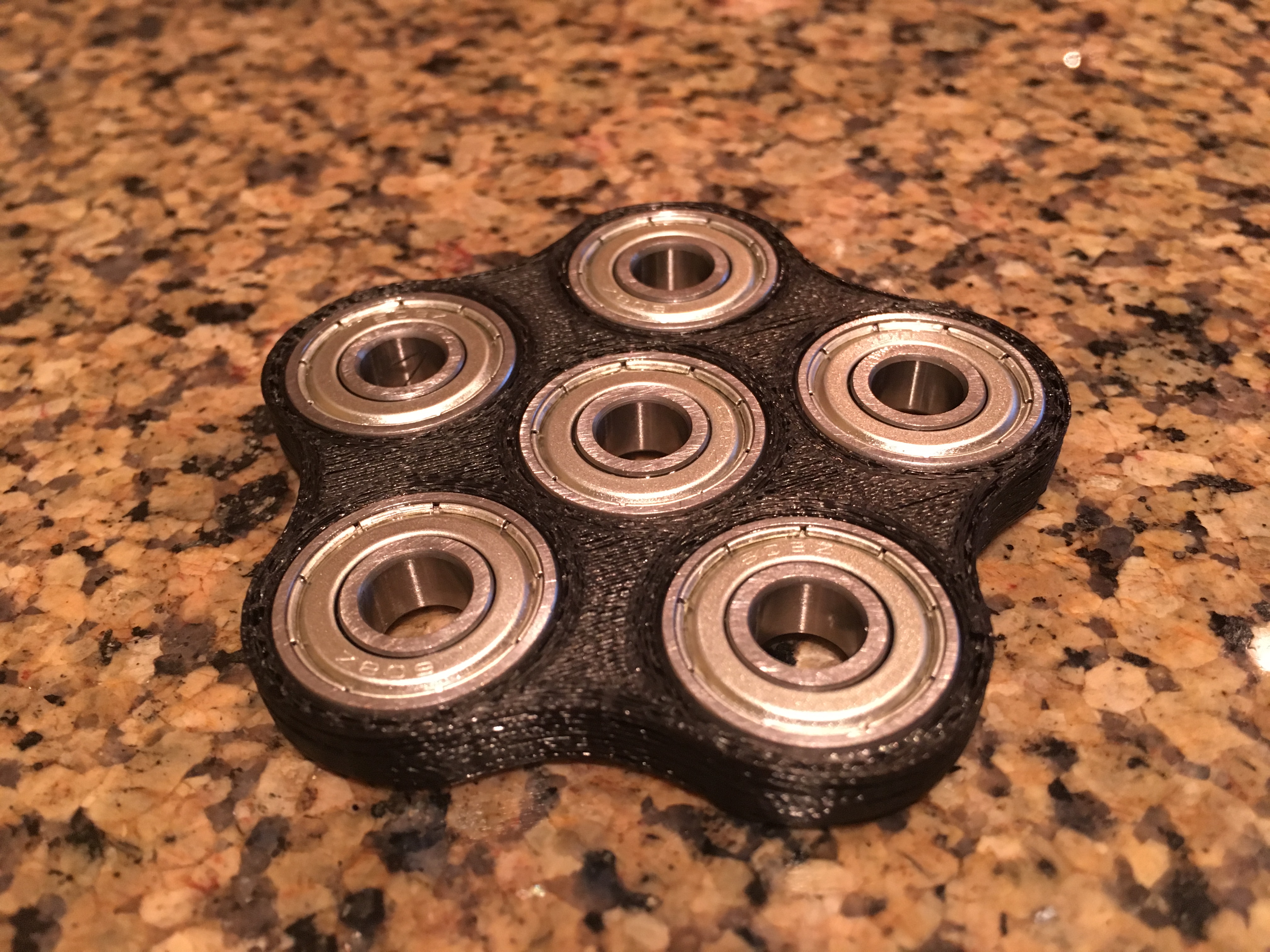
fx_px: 1064
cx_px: 635
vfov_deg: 48.2
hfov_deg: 61.7
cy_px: 476
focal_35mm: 29
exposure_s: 1/24
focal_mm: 4.15
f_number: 2.2
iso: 200
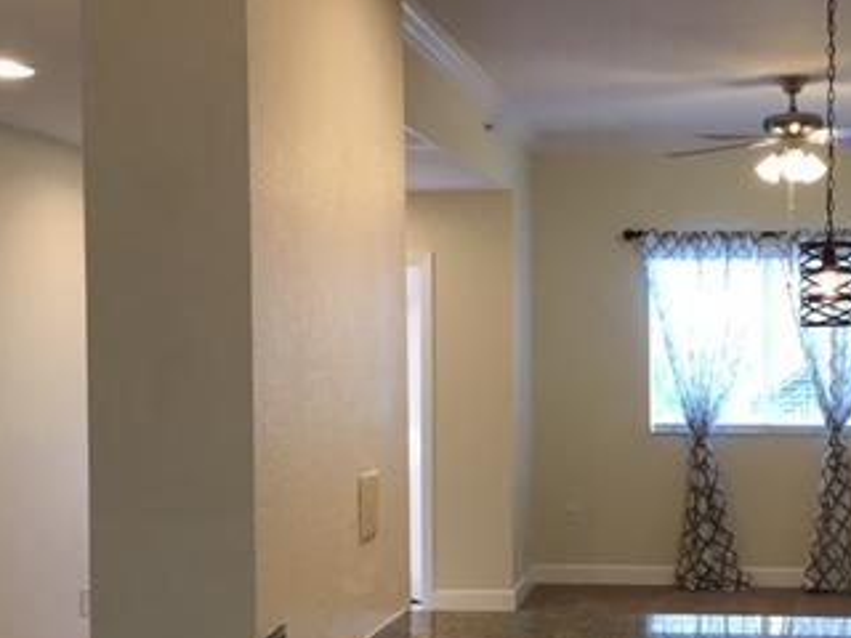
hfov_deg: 32.9
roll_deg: +0.3
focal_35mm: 58
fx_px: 1426
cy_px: 380
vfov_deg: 25.2
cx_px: 588
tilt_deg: -1.2
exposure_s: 1/30
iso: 50
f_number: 2.2
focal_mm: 4.15
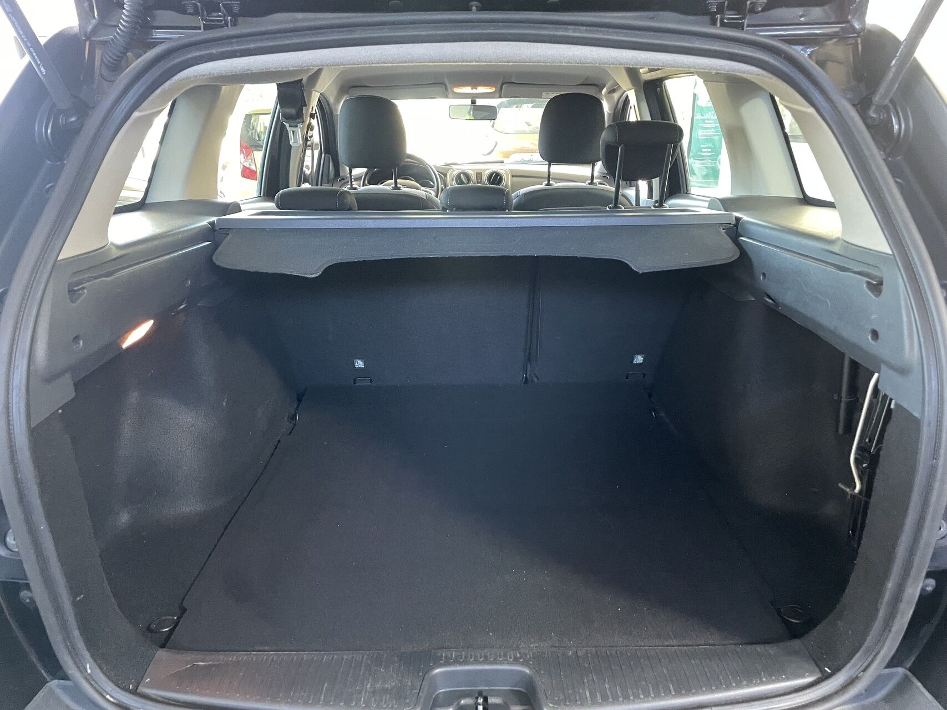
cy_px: 355
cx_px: 474
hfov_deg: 67.3
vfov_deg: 53.1
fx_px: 711
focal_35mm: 26
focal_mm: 4.2
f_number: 1.6
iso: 500
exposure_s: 1/60
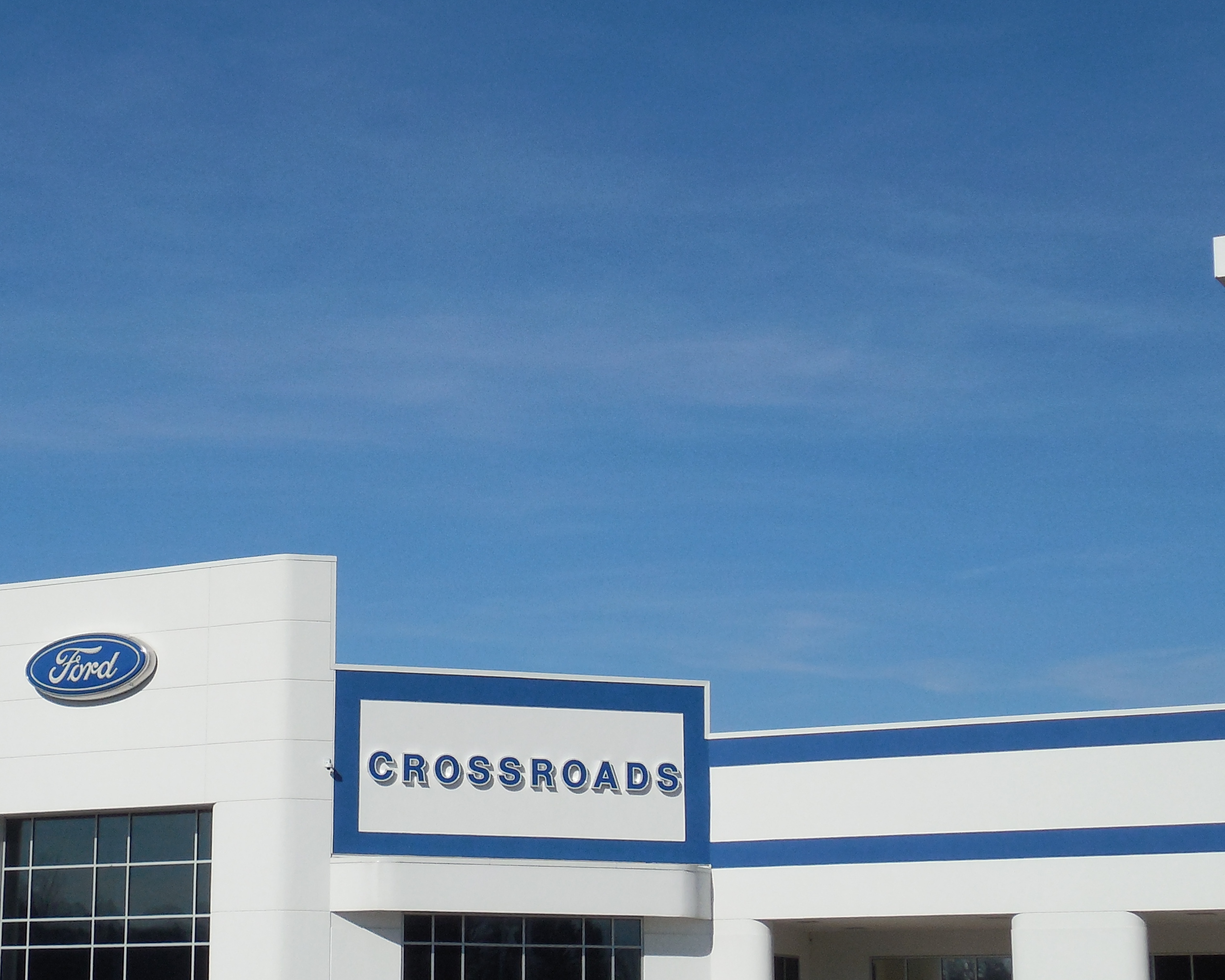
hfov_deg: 26.0
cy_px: 464
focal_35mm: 73
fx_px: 2646
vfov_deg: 21.0
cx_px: 439
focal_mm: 7
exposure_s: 1/640
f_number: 7.6
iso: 125
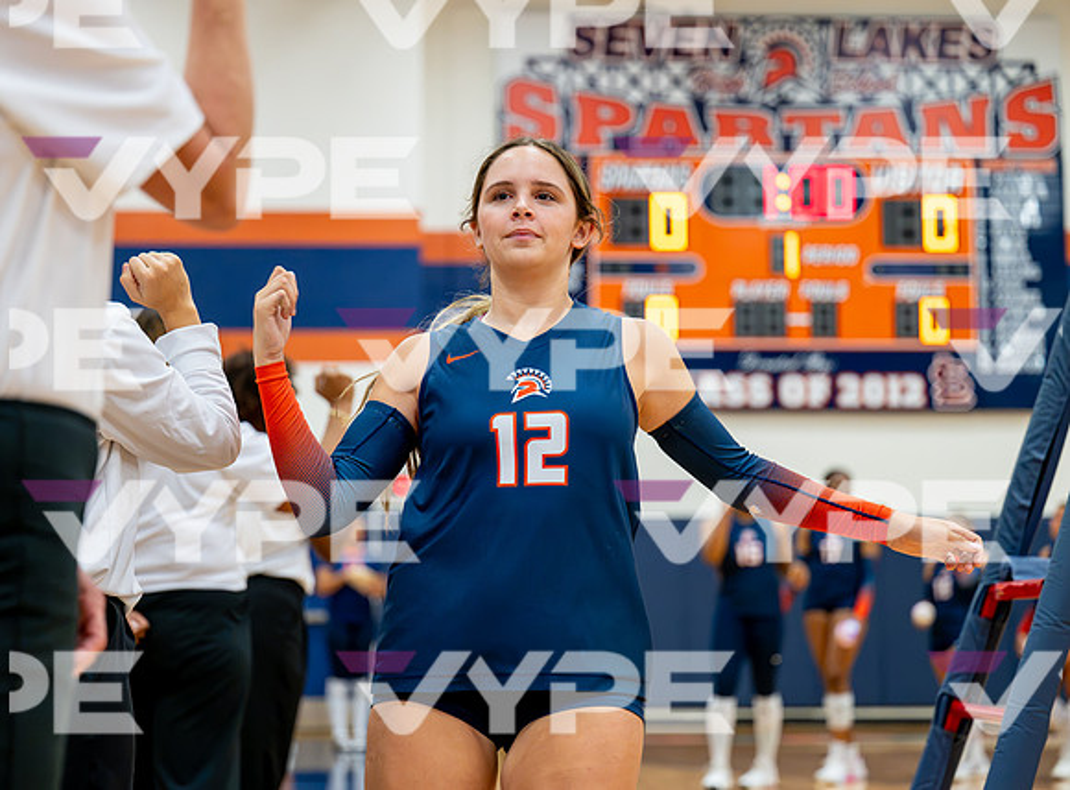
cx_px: 491
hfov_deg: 25.8
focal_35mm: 76
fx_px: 2337
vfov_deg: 19.2
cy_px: 395
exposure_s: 1/800
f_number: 2.8
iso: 4000
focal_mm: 71
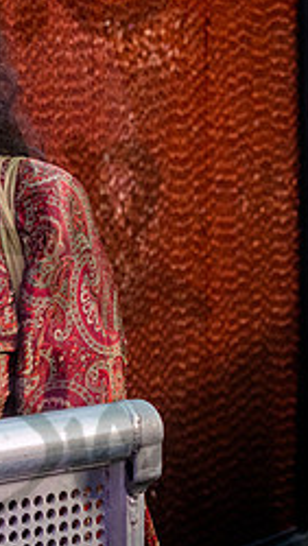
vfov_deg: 22.1
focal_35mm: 96
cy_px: 180
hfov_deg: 11.1
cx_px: -369
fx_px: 1391
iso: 4000
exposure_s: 1/160
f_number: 3.5
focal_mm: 35
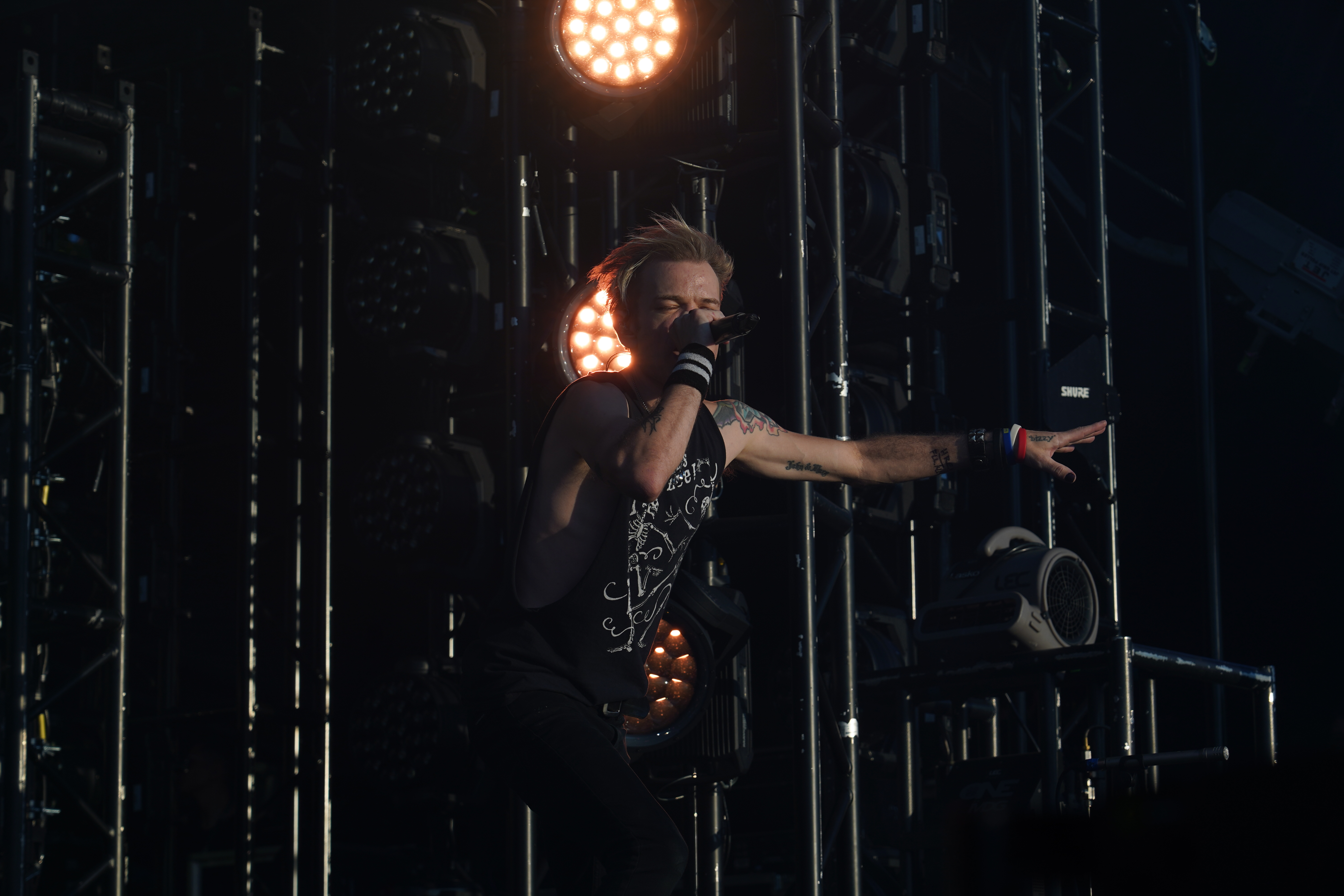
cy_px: 448
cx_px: 672
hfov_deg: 19.5
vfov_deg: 13.0
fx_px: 3920
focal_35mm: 105
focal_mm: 105
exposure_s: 1/400
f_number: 7.1
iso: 100
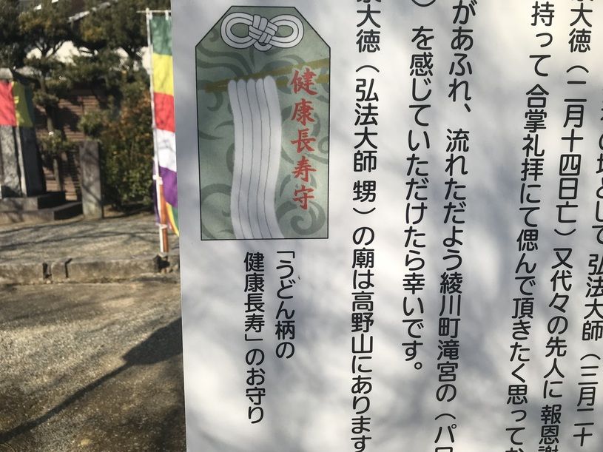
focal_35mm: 28
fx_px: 488
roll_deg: +1.1
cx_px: 302
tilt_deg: -7.2
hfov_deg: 63.5
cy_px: 226
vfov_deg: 49.7
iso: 20
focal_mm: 3.99
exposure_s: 1/2660
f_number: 1.8
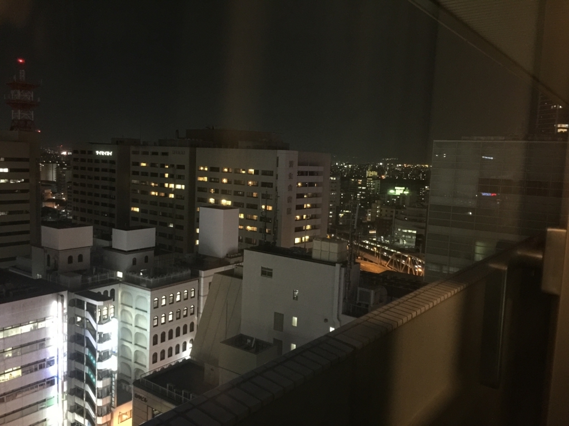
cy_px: 213
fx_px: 477
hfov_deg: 61.7
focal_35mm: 29
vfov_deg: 48.2
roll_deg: -4.0
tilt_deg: -5.6
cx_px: 284
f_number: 2.2
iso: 200
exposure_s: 1/4
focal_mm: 4.15
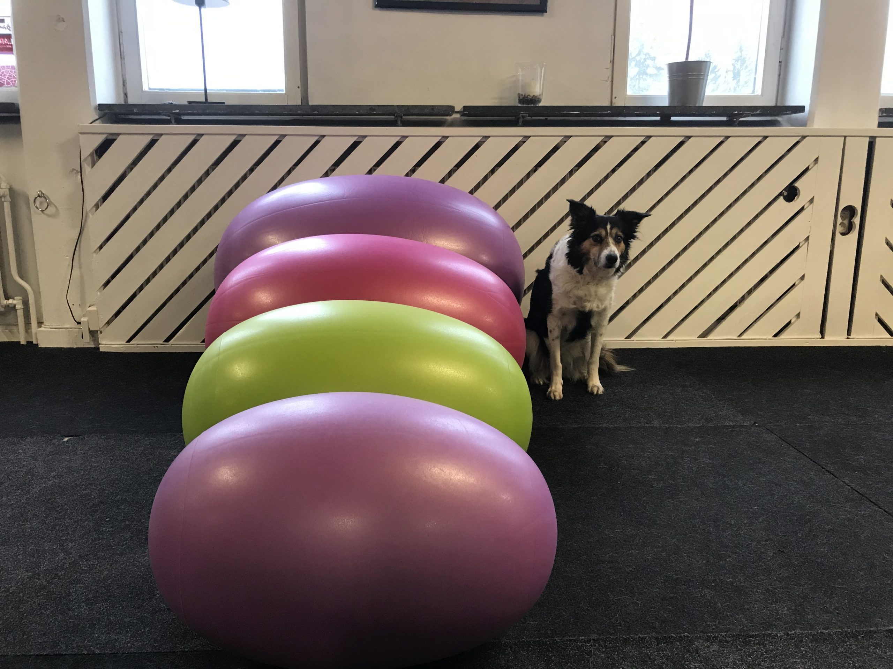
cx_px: 446
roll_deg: +0.5
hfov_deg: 63.4
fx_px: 722
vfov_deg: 49.7
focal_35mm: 28
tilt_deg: -13.2
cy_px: 334
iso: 40
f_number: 1.8
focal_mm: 3.99
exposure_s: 1/25
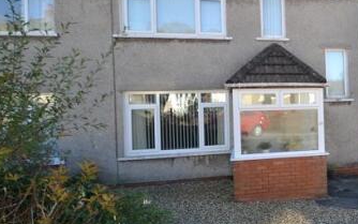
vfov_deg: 41.8
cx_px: 330
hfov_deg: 53.9
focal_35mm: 30
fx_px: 293
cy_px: 101
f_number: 5.6
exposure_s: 1/125
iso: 360
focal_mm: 10
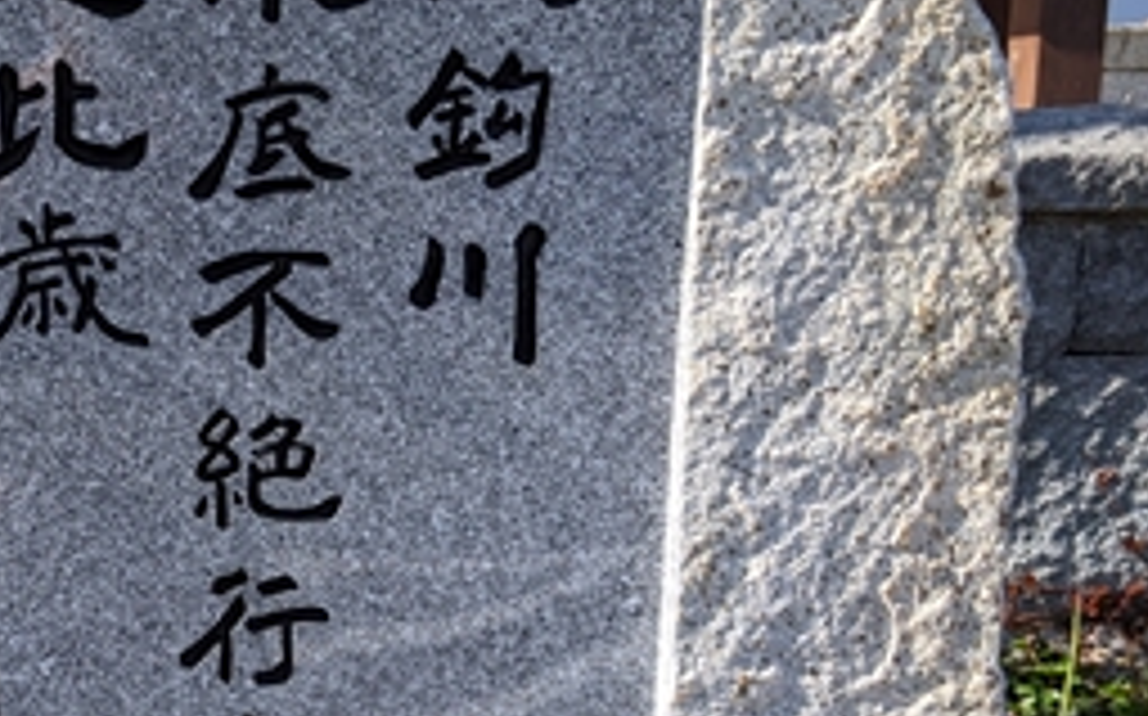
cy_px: 527
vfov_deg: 19.0
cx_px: 65
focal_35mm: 68
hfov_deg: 28.7
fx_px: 2126
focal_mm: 4.44
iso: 56
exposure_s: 1/1466
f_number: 1.8
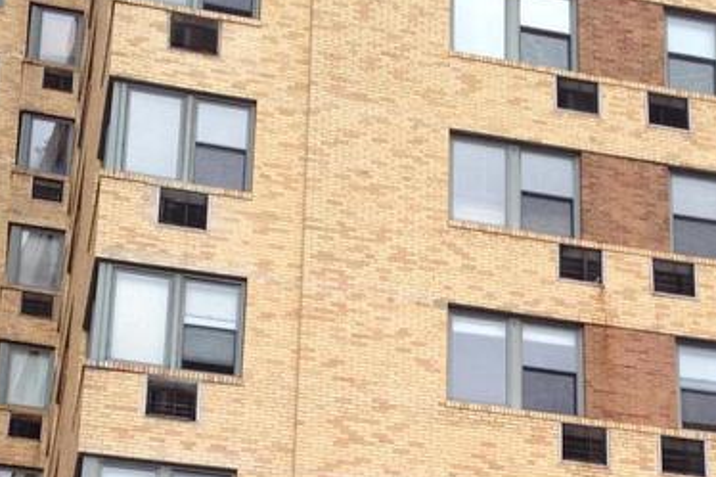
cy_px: 588
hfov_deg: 21.7
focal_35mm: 94
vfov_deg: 14.1
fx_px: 1869
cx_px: 440
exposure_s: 1/354
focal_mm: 4.12
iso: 50
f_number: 2.4
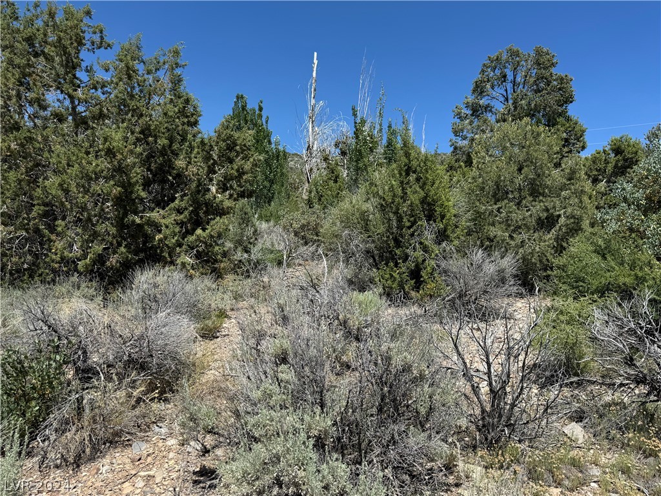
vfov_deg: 56.8
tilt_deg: +2.3
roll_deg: -1.1
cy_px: 248
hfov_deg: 71.6
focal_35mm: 24
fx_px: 458
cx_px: 330
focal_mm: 6.76
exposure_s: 1/4049
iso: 80
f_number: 1.78
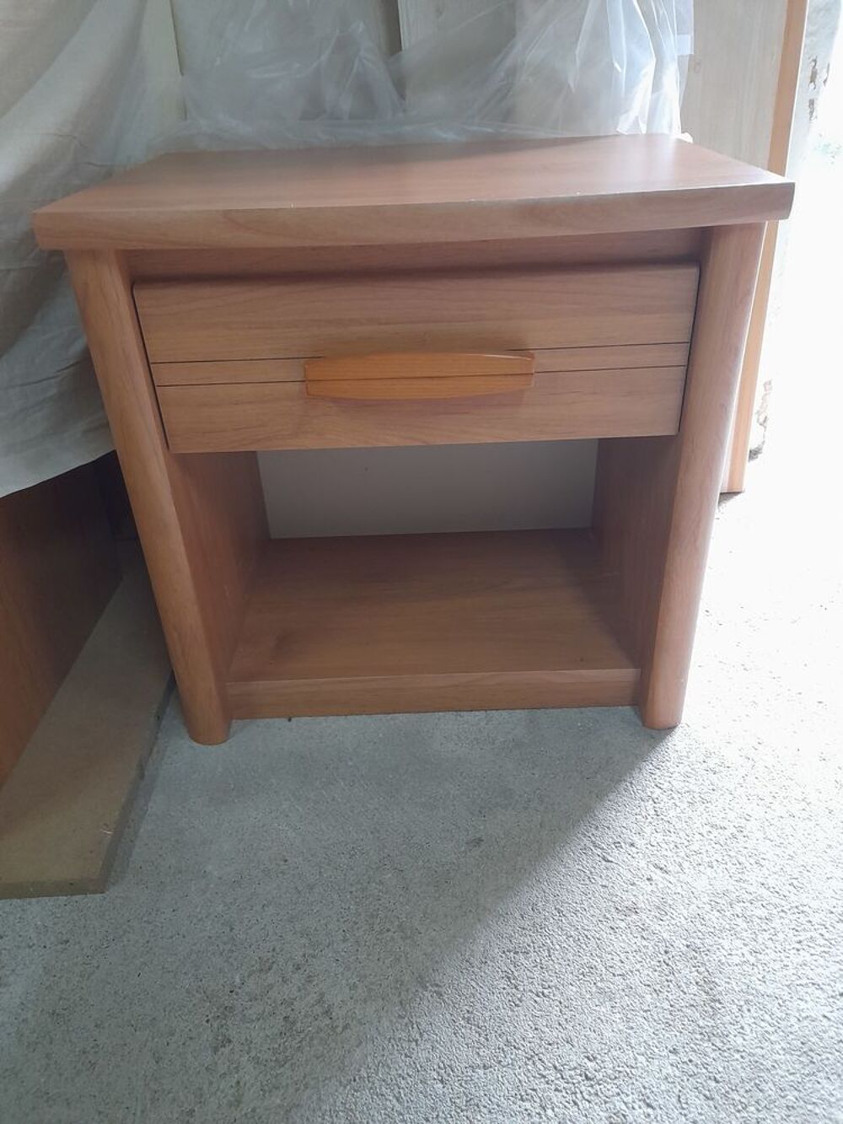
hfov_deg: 54.9
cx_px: 422
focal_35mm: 25
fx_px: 812
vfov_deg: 69.4
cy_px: 562
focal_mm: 4.6
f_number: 2
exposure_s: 1/25
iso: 400
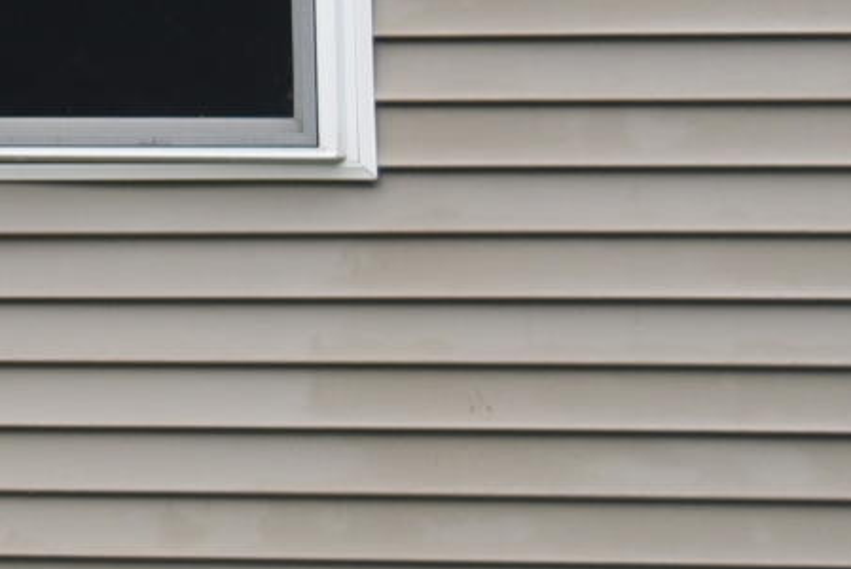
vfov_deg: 4.1
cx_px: -1480
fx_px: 7900
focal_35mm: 334
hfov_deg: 5.8
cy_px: -260
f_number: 4
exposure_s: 1/60
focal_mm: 50
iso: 560
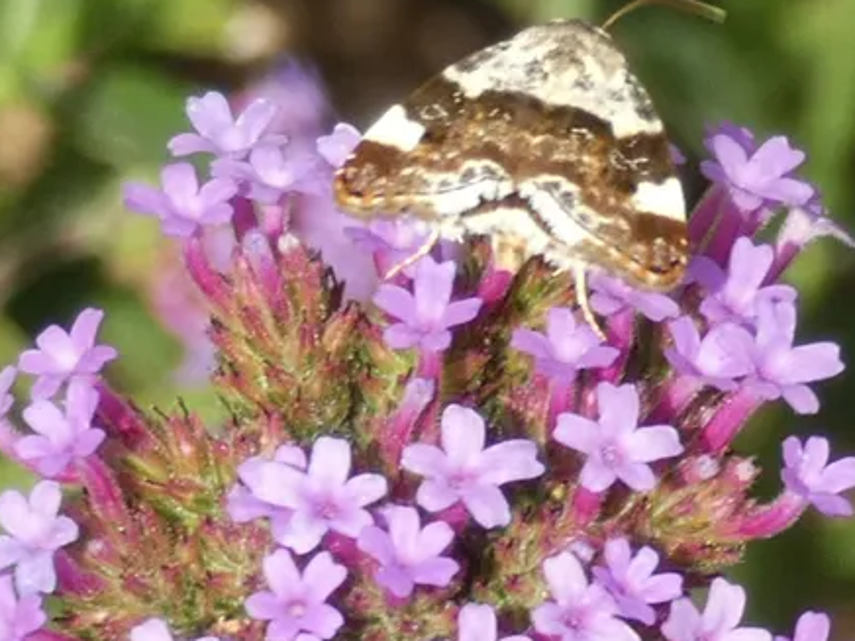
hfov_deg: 11.7
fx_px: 4174
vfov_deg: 8.8
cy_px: 276
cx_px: 457
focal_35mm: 169
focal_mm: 20.5
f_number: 5
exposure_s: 1/100
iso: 80
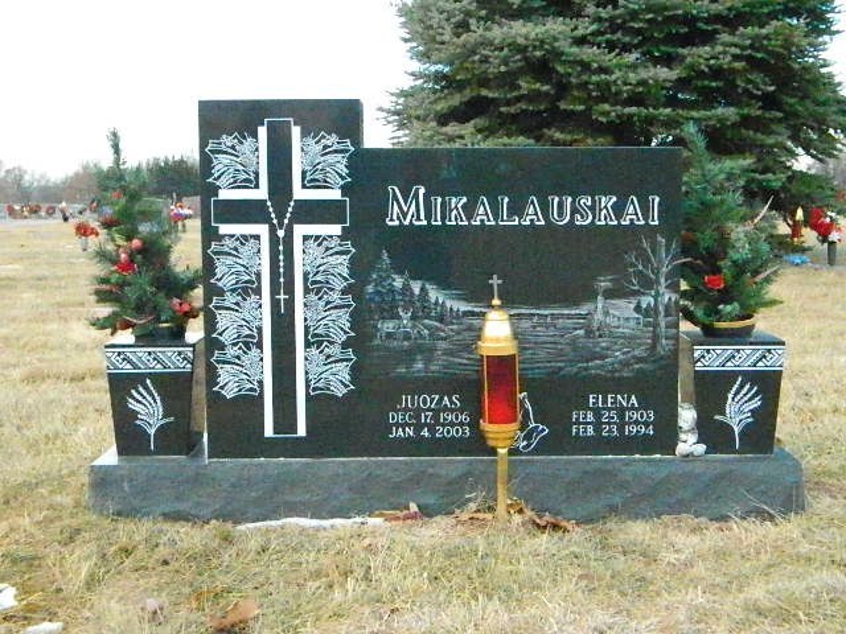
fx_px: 1149
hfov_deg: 40.4
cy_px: 317
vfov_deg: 30.9
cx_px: 423
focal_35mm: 47
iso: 6400
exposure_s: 1/1000
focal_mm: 8.4
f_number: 10.2
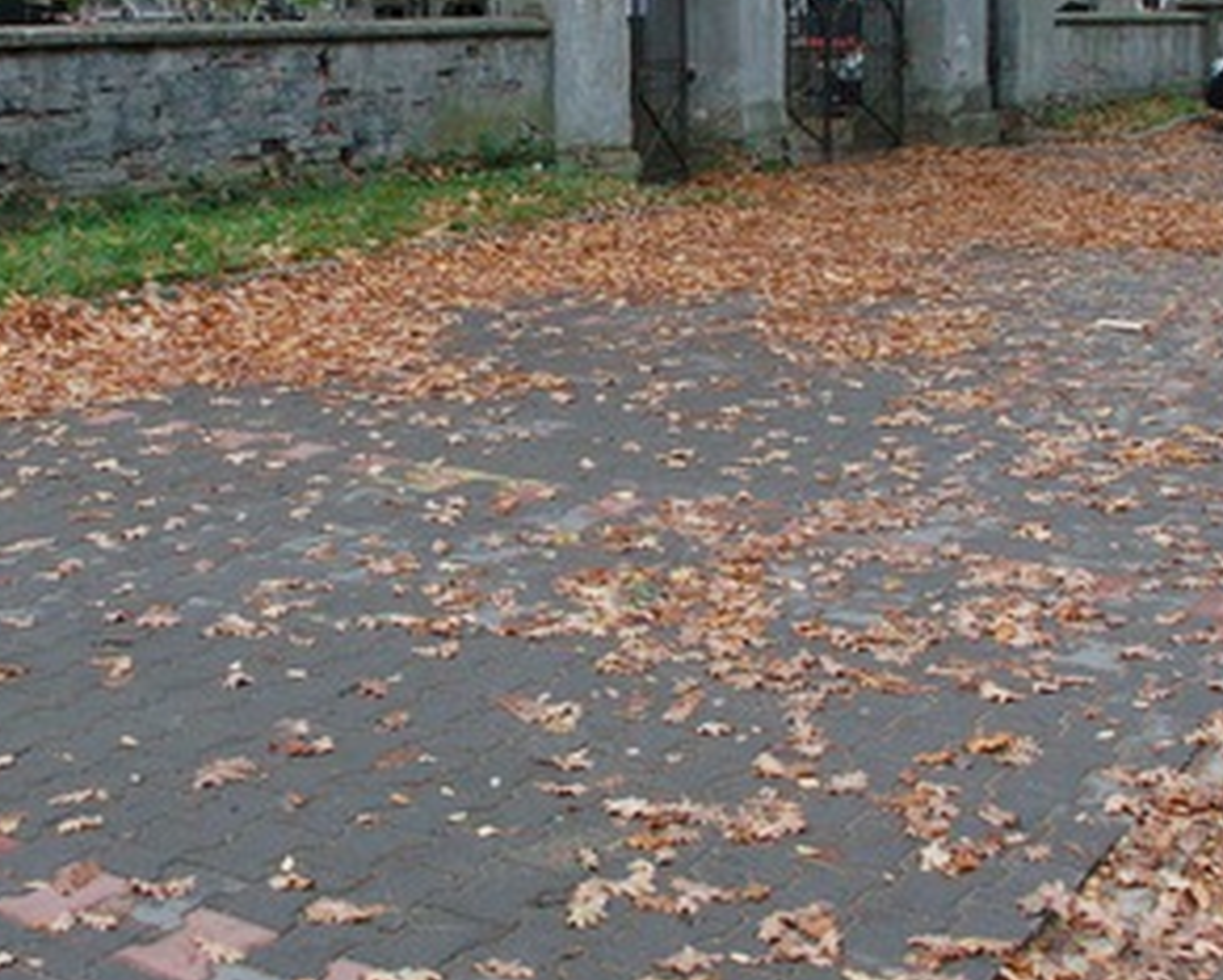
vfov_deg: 25.3
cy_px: 324
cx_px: 563
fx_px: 2172
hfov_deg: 31.4
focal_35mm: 60
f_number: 5.6
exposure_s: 1/400
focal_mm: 20
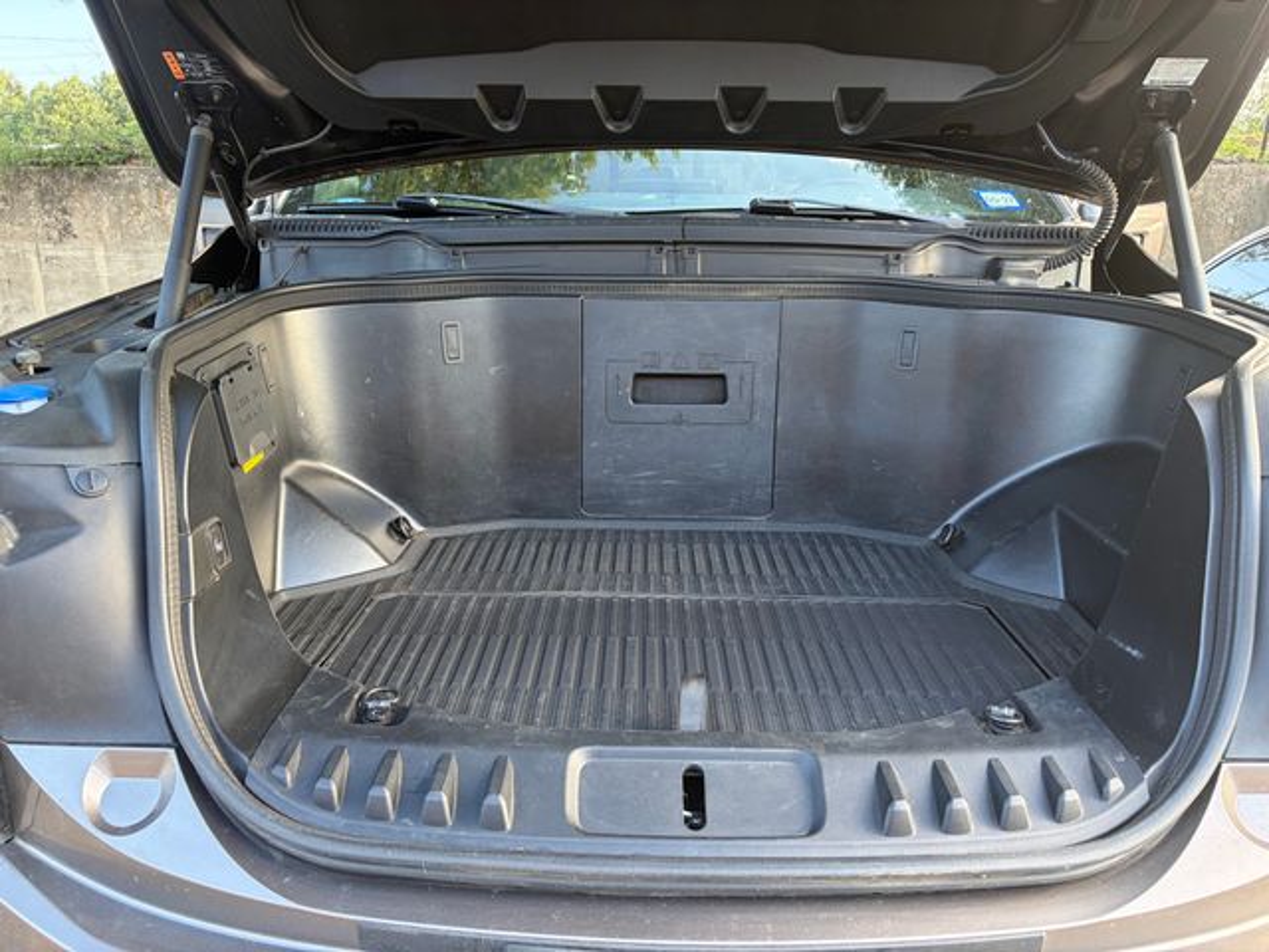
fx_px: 953
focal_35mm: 26
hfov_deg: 67.3
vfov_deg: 53.1
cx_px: 634
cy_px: 476
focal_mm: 5.96
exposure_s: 1/122
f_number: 1.6
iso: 80
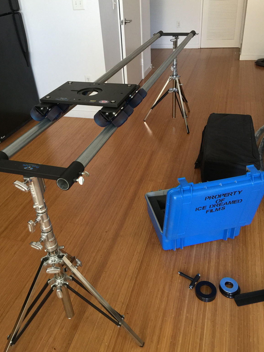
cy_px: 173
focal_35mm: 30
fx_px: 305
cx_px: 130
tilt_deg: -32.2
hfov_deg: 46.8
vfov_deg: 60.0
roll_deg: +4.1
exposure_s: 1/15
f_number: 2.2
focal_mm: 4.15
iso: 80
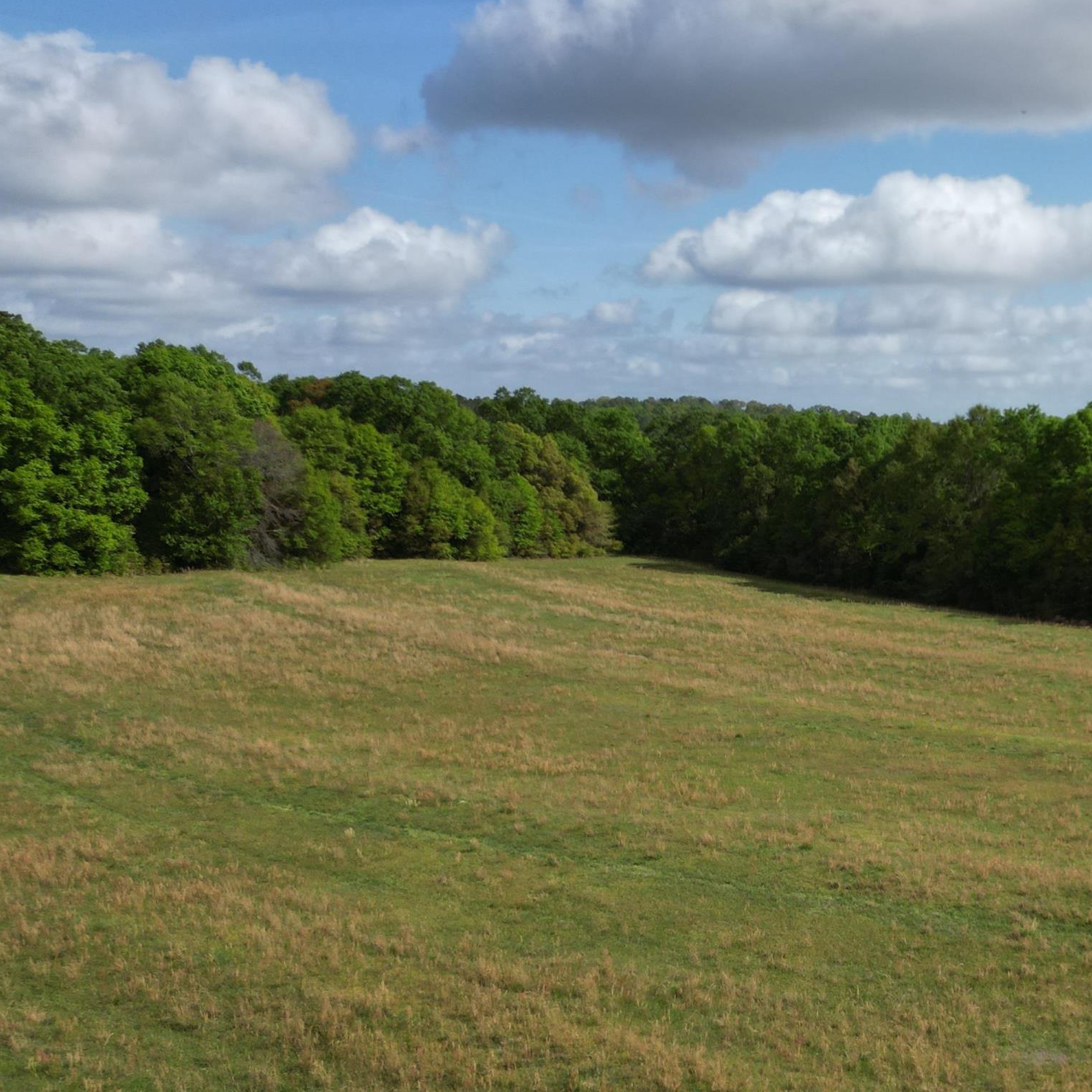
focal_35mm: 43
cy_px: 713
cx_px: 1013
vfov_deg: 38.8
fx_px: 1535
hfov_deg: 36.4
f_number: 1.7
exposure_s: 1/4000
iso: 110
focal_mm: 6.72
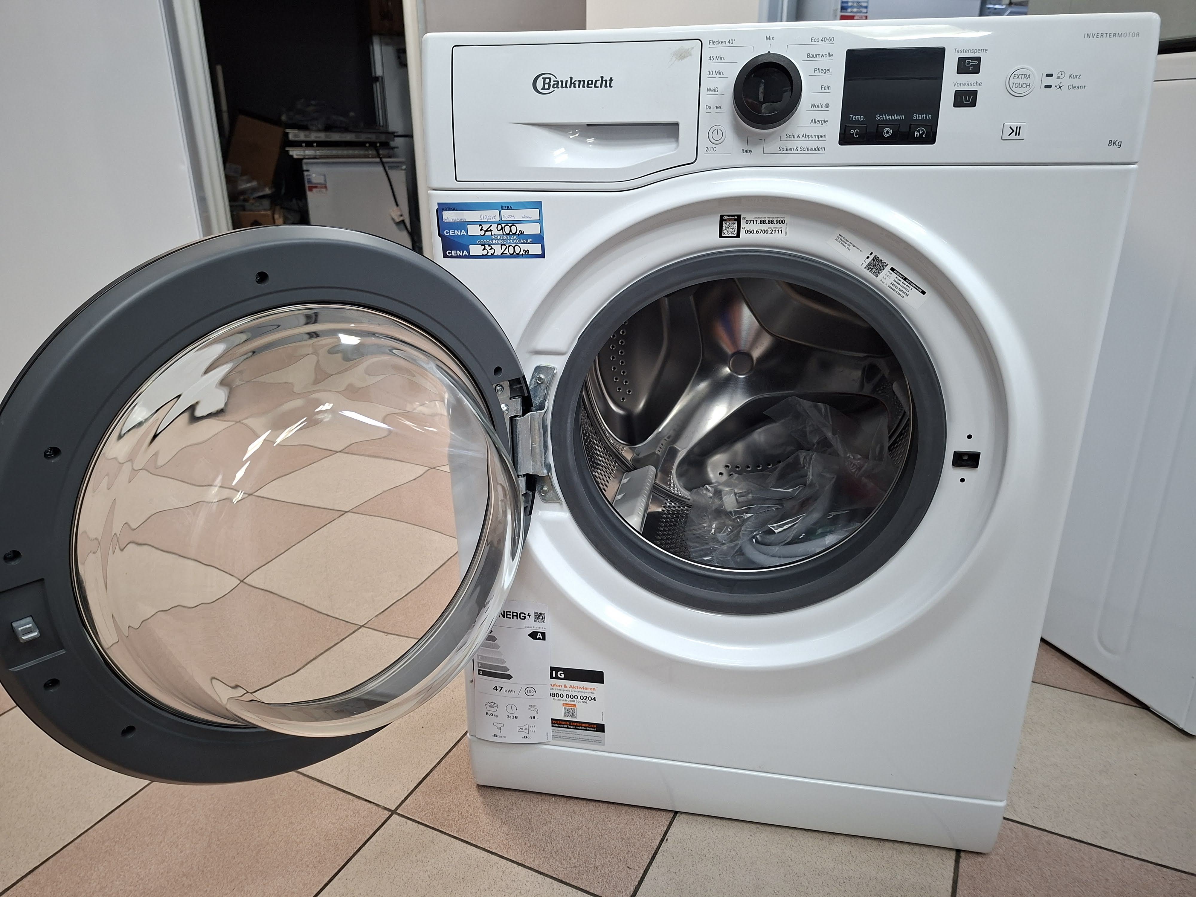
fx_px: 795
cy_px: 448
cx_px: 598
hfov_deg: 73.9
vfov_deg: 58.9
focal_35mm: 23
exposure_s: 1/50
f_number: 1.8
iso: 320
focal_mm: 5.54
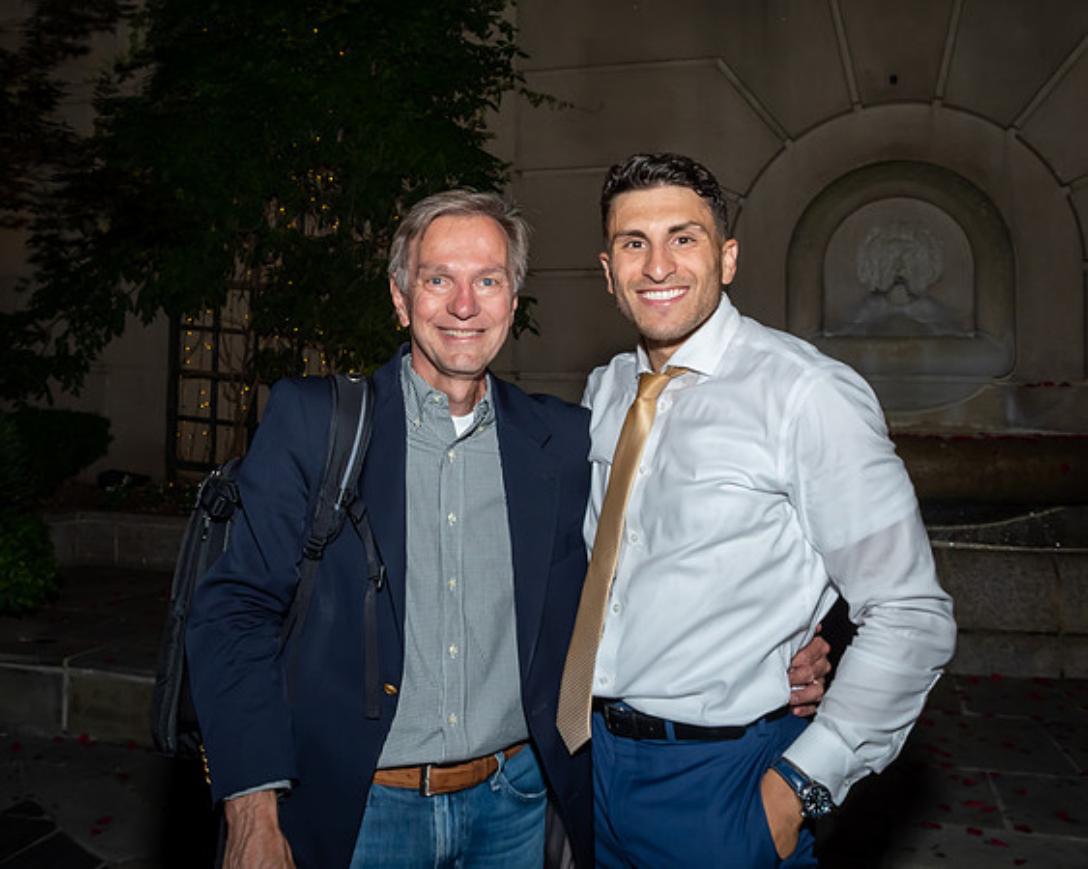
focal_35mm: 37
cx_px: 465
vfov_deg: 39.6
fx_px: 1195
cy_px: 307
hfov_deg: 48.8
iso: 640
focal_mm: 17
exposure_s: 1/250
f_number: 9
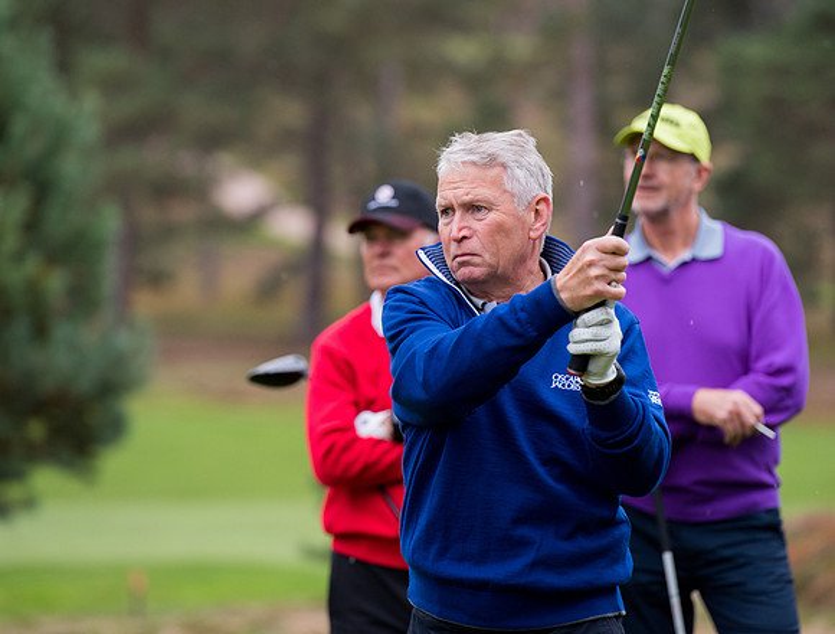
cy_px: 263
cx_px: 421
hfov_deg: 7.7
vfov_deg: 5.9
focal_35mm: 255
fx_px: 6174
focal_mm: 200
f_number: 4
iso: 1000
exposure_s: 1/1000
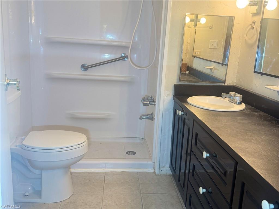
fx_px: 193
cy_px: 104
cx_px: 140
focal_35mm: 24
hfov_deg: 71.6
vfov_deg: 56.8
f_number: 1.78
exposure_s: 1/100
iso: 125
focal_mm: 6.76
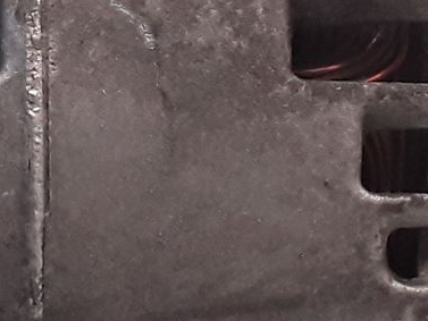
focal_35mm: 152
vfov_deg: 9.7
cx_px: -39
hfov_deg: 12.8
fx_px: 1880
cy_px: 34
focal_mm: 2.91
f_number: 1.9
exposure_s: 1/100
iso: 100
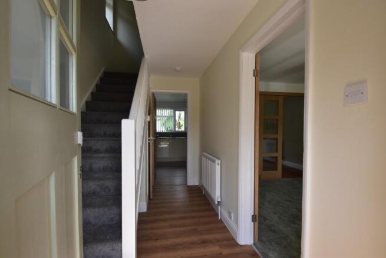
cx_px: 193
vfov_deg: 77.4
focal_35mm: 15
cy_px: 129
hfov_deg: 100.4
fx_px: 161
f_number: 9
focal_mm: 10
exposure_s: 1/125
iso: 400
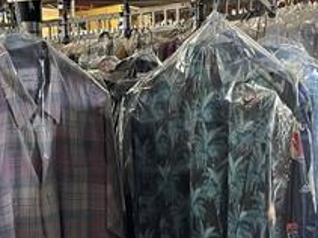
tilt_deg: -2.7
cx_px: 166
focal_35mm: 76
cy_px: 156
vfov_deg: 19.3
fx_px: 698
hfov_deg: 25.7
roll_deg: +2.6
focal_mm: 5.1
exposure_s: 1/60
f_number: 1.6
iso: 160
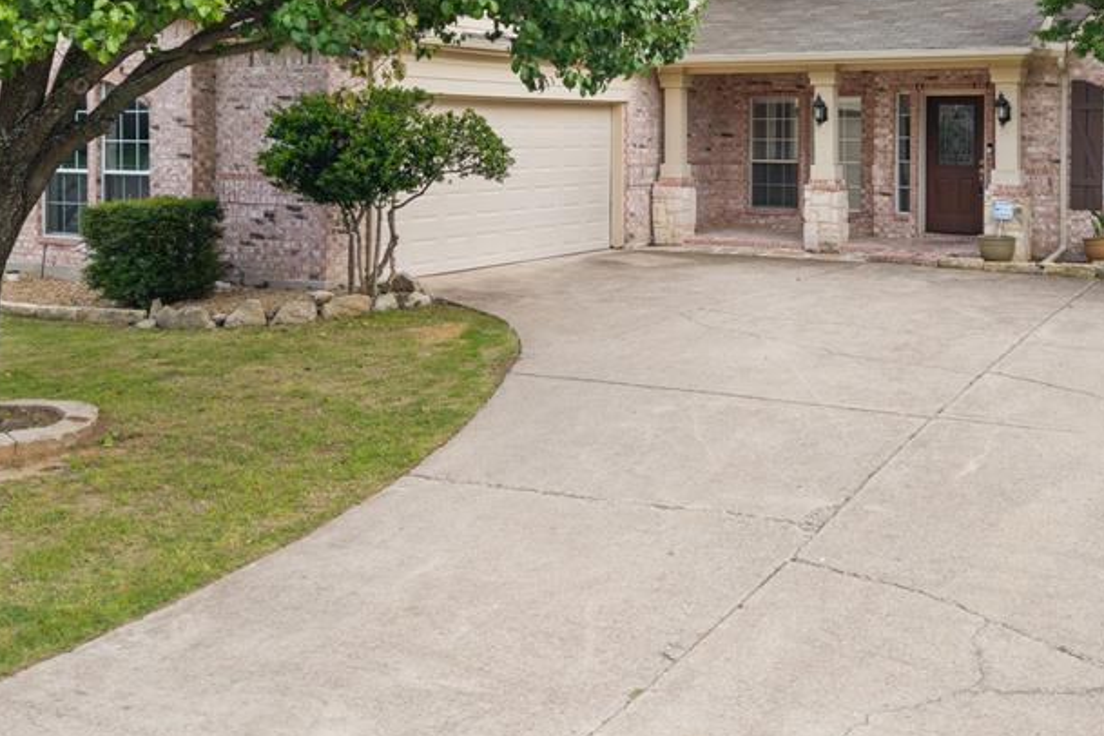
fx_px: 1288
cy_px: 136
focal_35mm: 42
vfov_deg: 31.0
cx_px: 738
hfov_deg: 45.7
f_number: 1.8
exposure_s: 1/10
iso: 100
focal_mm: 8.67
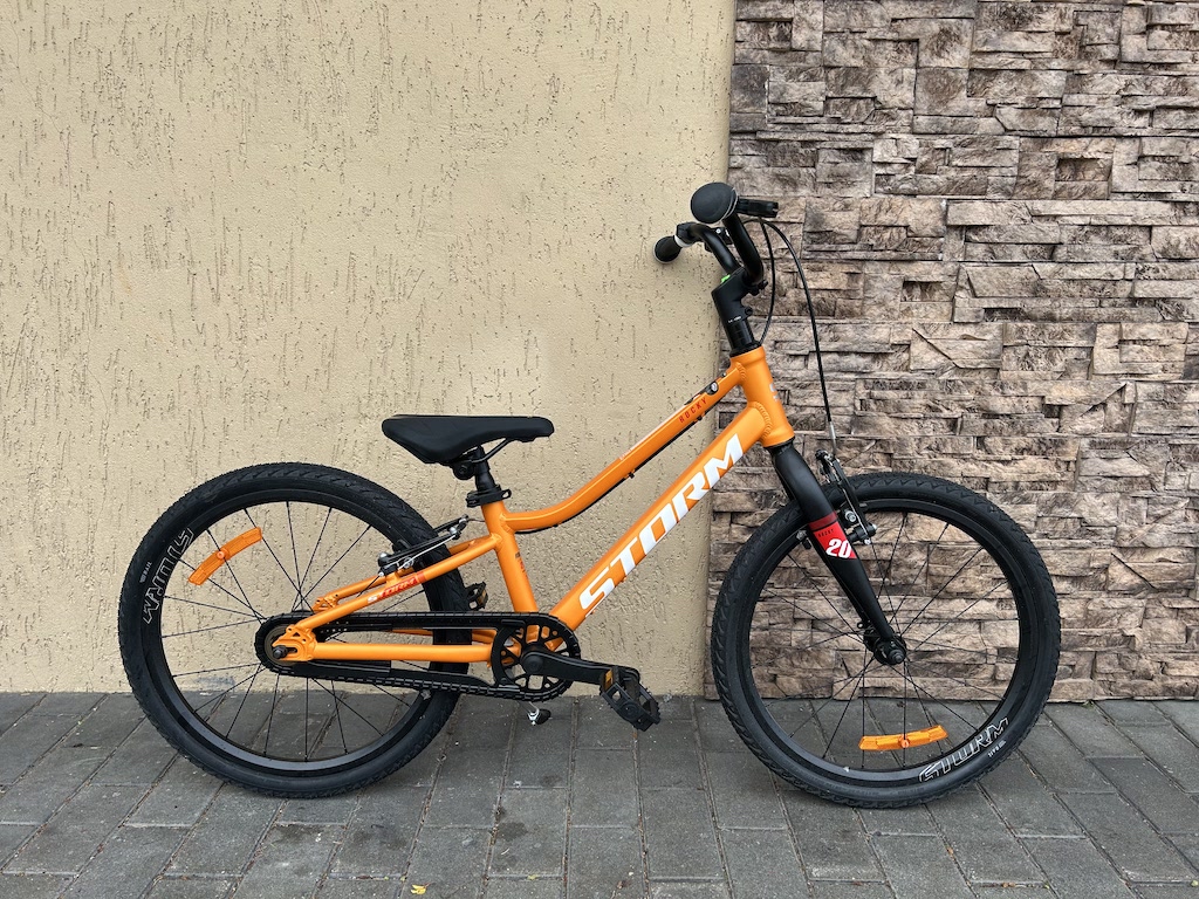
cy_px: 450
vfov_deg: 53.1
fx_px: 901
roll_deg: -0.6
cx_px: 600
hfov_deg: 67.3
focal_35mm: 26
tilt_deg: -10.8
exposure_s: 1/965
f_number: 1.5
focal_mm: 5.7
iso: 50
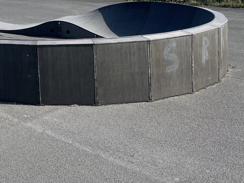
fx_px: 430
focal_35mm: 61
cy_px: -7
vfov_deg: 22.9
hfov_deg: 28.8
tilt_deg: -4.3
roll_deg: +4.1
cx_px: -22
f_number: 1.6
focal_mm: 4.2
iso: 32
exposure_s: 1/2681
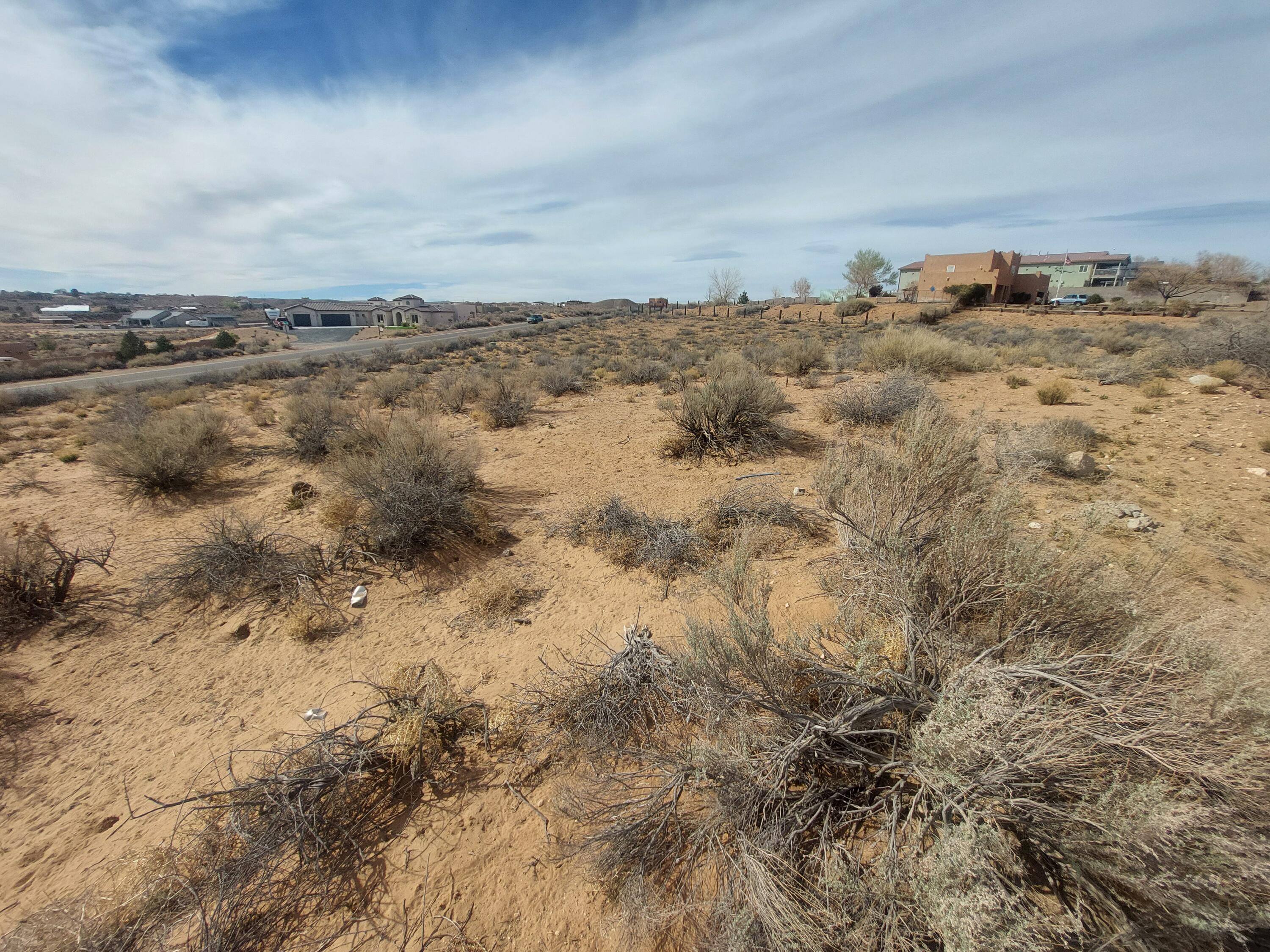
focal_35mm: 13
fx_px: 477
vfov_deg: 89.9
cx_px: 635
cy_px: 476
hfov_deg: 106.2
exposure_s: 1/2369
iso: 50
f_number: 2.2
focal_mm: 1.74
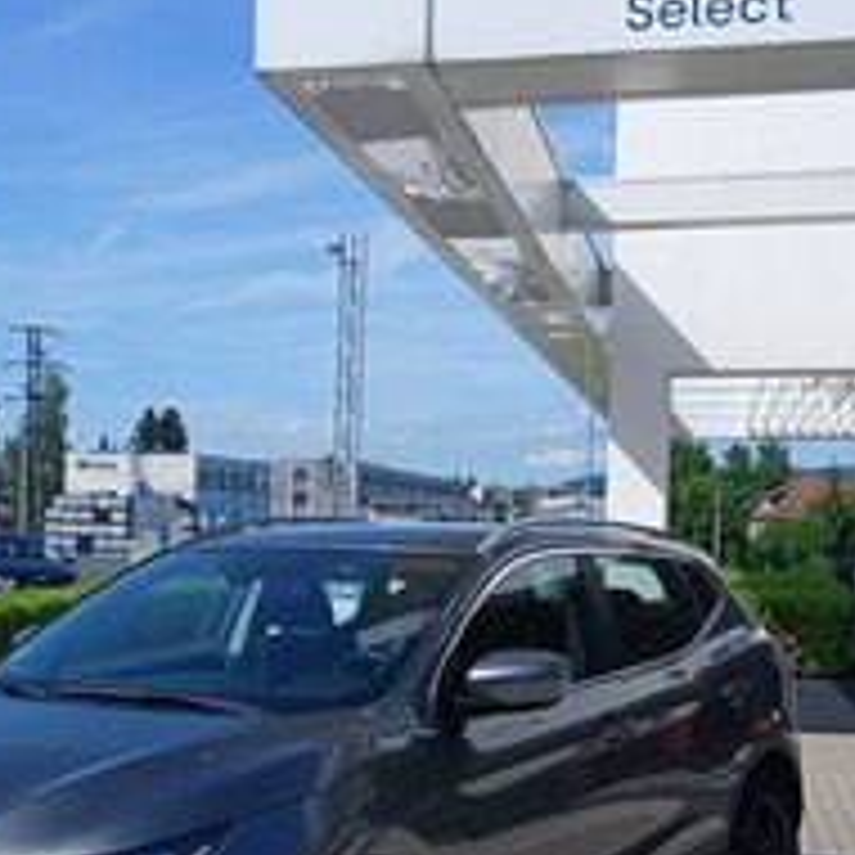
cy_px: 554
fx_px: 1649
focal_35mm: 59
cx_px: 315
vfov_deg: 28.9
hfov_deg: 29.0
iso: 20
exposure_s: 1/668
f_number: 1.8
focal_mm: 3.98
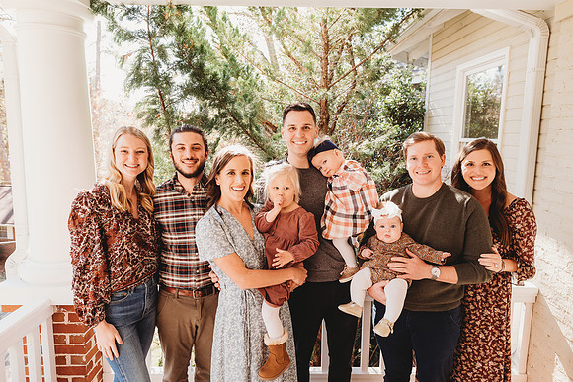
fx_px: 382
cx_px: 286
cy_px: 191
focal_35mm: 24
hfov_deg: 73.7
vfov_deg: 53.2
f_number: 4.5
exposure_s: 1/200
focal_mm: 24
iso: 400
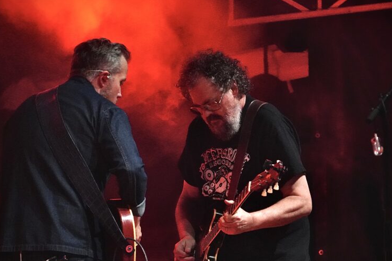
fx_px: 4472
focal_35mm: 411
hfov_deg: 5.0
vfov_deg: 3.3
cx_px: 200
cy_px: 158
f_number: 6.3
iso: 6400
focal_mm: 199
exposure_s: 1/200
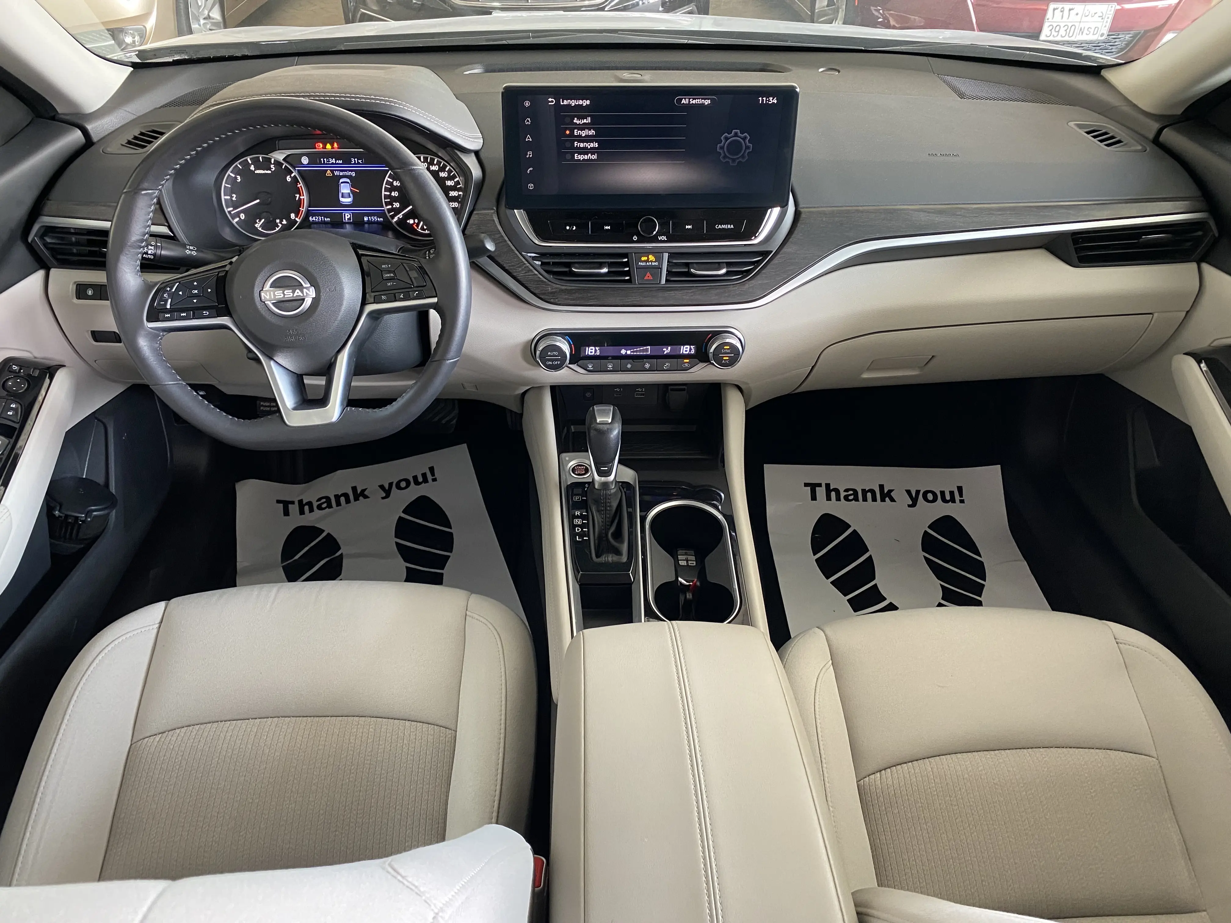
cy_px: 462
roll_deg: +0.7
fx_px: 925
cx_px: 616
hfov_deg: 67.3
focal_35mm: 26
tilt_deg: -35.9
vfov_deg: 53.1
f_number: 1.8
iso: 320
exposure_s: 1/60
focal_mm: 4.25
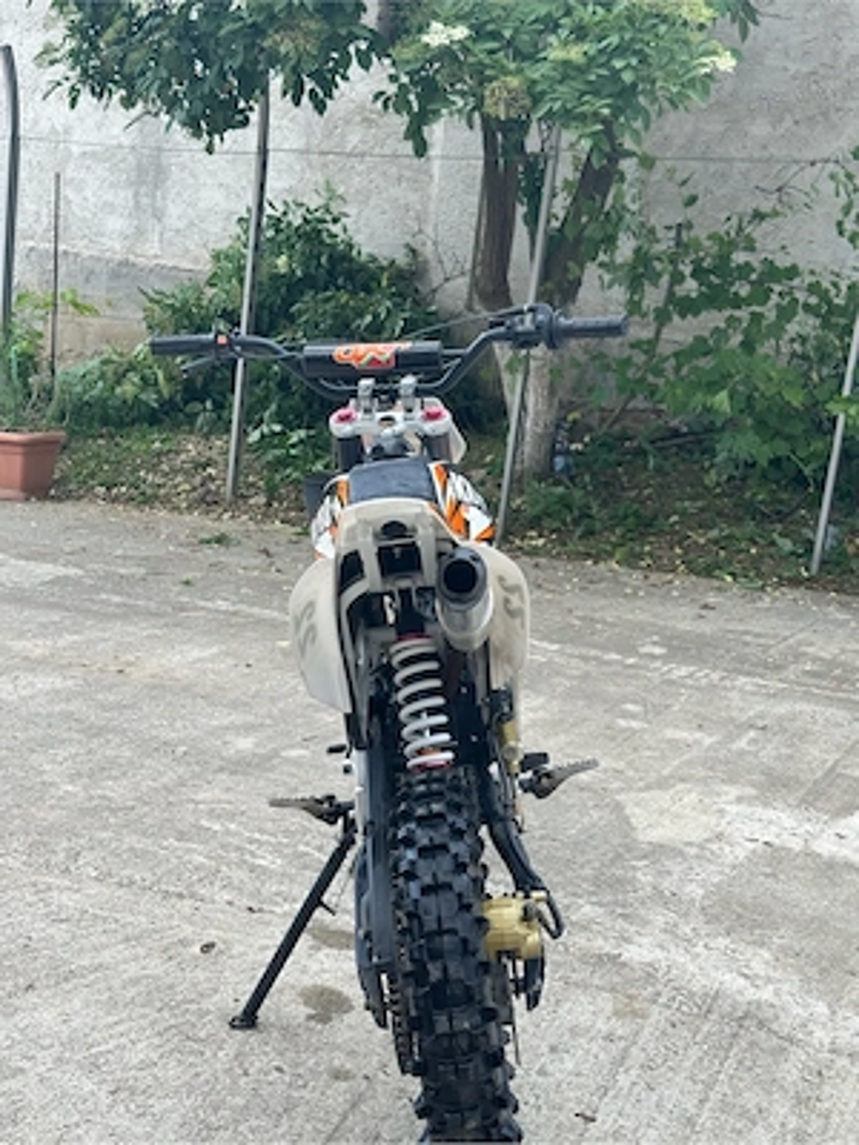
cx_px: 430
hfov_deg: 30.3
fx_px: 1588
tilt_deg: -12.9
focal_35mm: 48
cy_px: 572
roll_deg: -7.4
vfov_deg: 39.7
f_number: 1.78
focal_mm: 6.86
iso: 64
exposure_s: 1/199
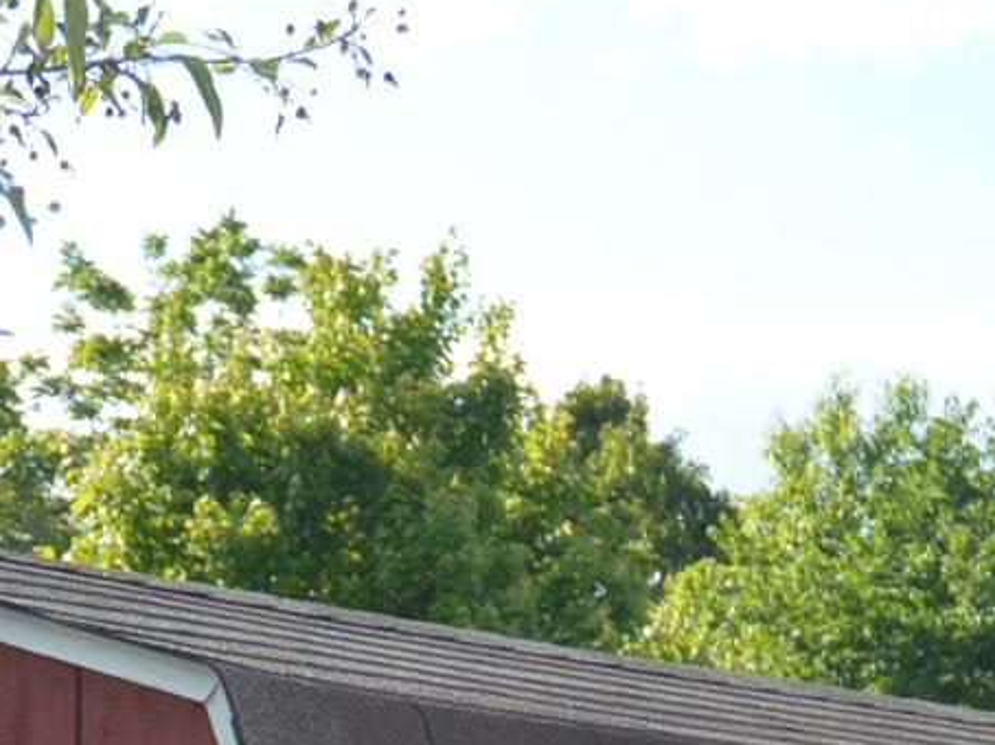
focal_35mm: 169
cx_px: 313
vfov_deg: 8.4
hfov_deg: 11.7
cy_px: 1467
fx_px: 4855
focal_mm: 26
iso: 100
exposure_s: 1/200
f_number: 5.6
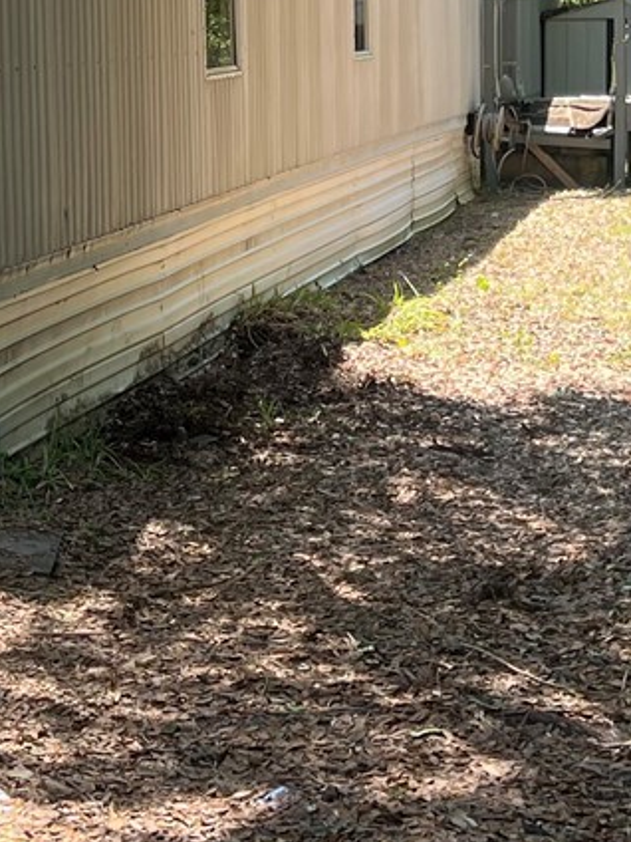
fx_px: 2382
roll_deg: +0.3
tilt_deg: -3.4
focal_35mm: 98
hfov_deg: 15.0
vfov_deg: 19.8
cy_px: 157
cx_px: 157
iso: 50
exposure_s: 1/513
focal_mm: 5.7
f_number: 1.5
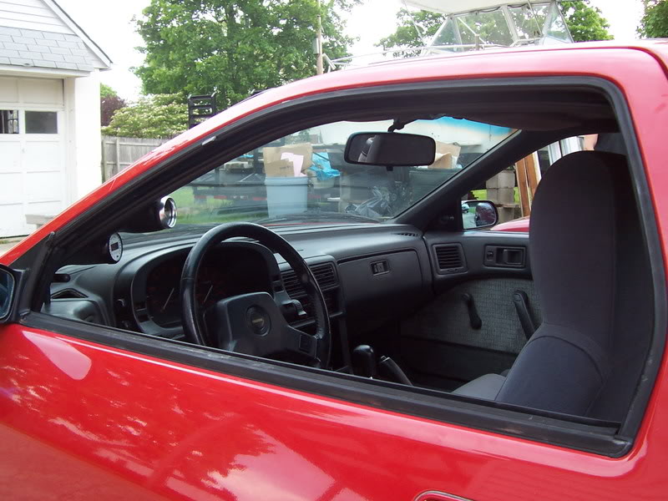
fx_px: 714
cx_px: 334
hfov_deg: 50.1
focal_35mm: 37
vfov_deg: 38.7
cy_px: 250
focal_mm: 5.6
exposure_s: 1/60
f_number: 2.8
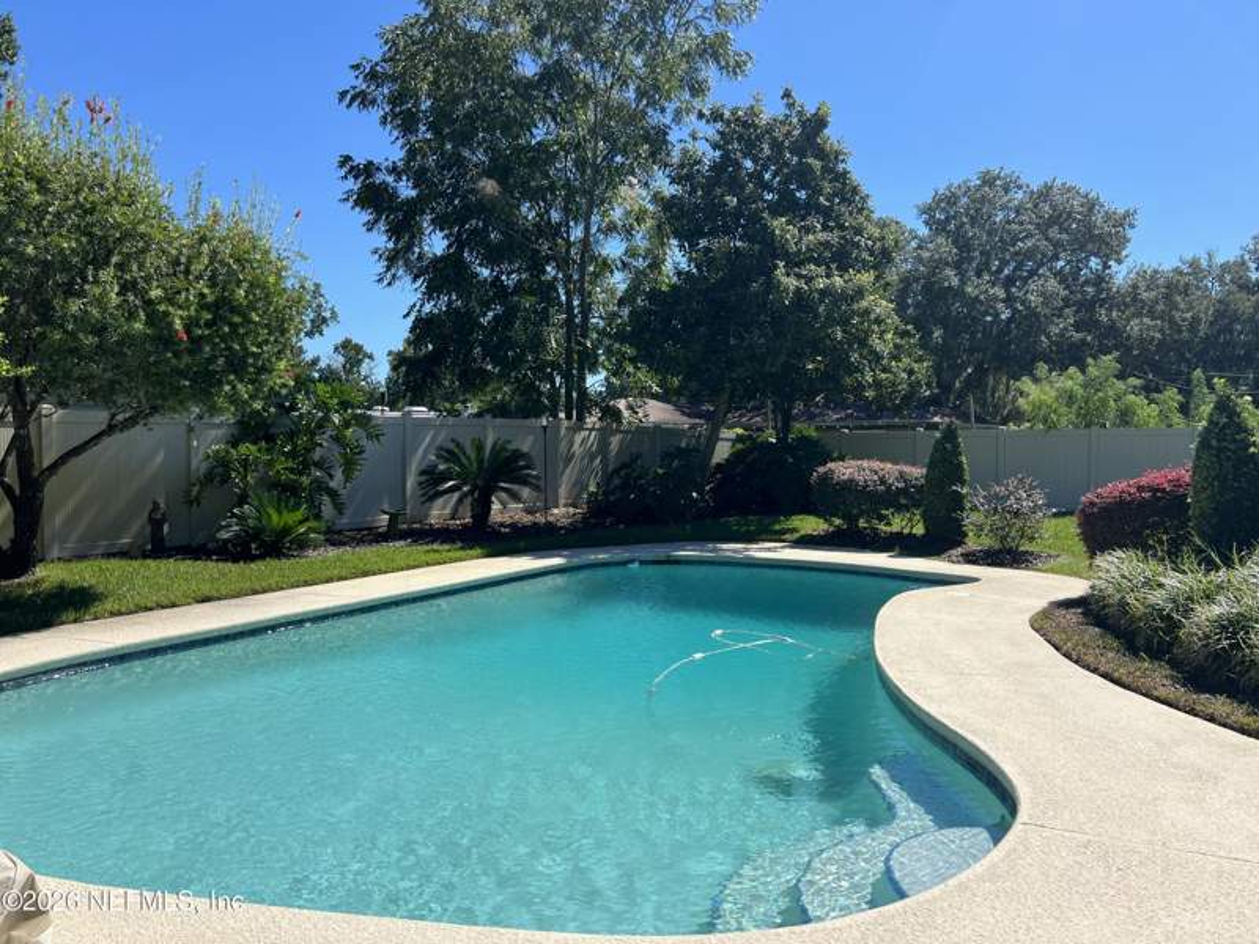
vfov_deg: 53.1
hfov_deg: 67.3
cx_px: 630
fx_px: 946
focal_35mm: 26
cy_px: 472
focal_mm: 5.7
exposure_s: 1/3831
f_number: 1.5
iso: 50
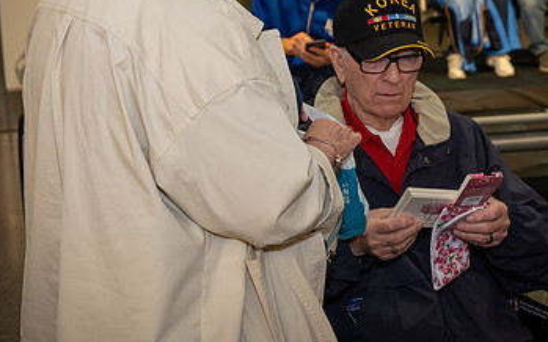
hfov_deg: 24.9
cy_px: 130
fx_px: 1239
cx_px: 319
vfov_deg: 15.7
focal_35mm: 83
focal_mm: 49
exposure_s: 1/50
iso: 2800
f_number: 5.6
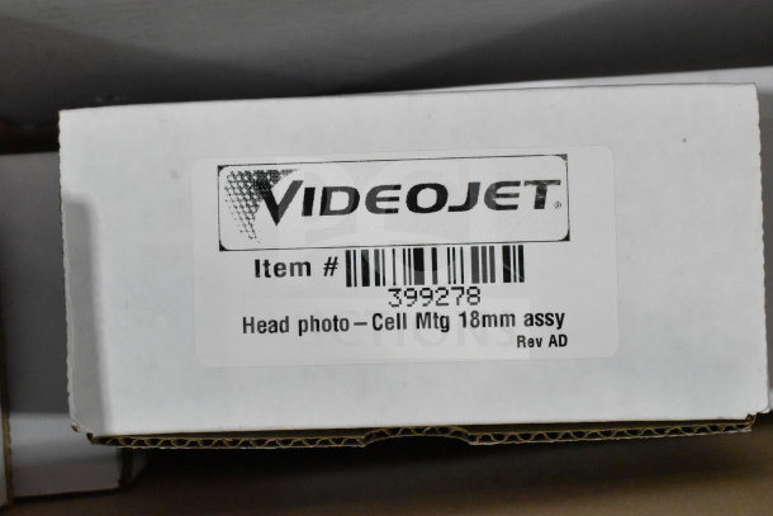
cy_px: 258
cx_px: 386
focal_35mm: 54
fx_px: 1160
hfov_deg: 36.9
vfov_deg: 25.1
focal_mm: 36
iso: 6400
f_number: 11
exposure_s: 1/500
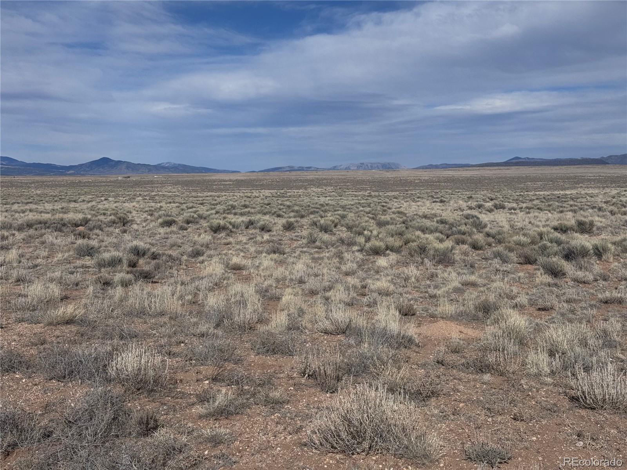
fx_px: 869
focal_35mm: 48
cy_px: 235
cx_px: 314
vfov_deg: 30.3
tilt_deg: -4.6
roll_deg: +0.0
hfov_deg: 39.7
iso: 64
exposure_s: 1/12500
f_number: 1.78
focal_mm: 6.76
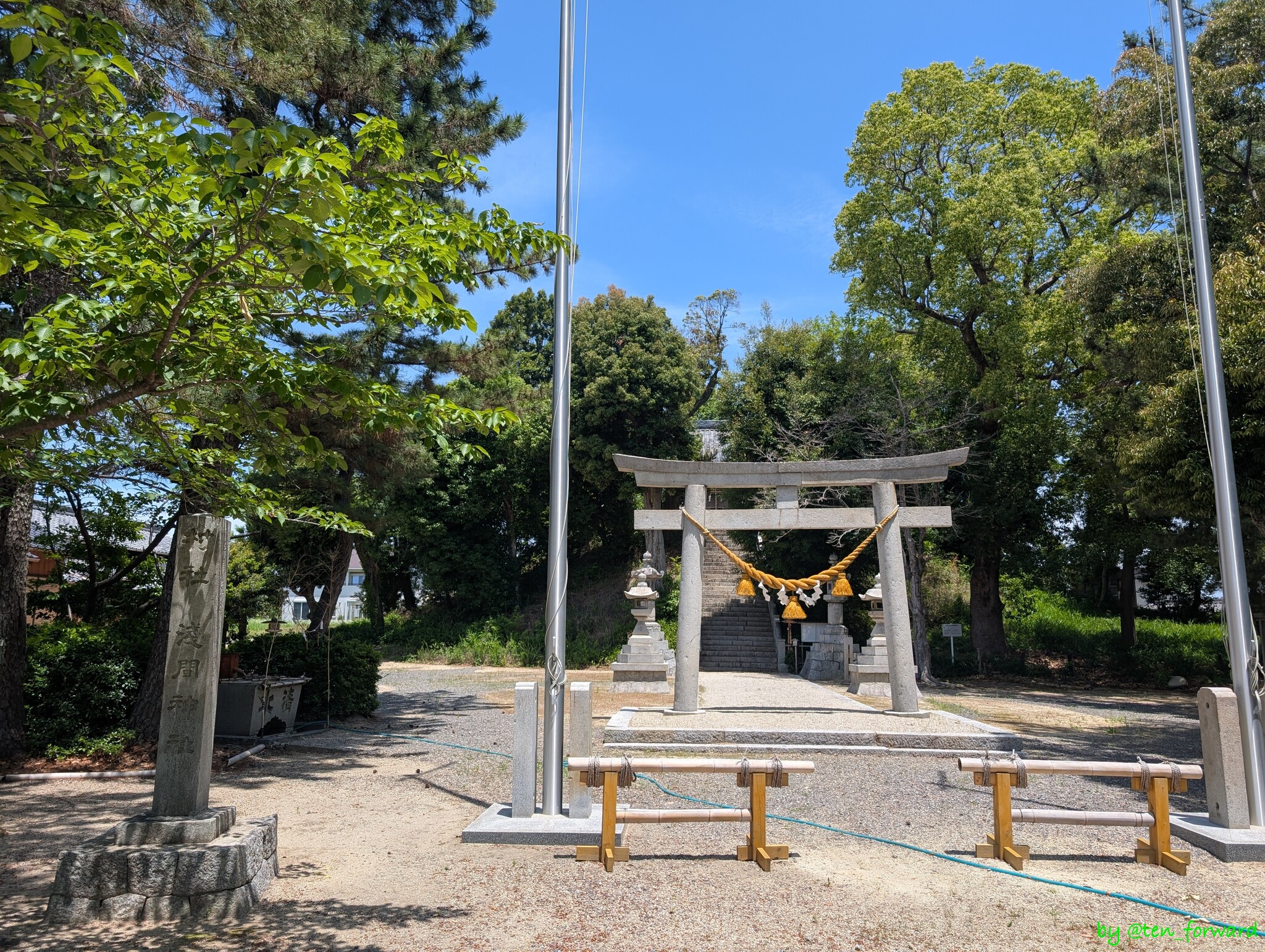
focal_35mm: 24
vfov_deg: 56.9
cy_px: 476
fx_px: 878
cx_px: 632
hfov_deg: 71.5
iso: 21
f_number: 1.68
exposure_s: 1/676
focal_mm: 6.9
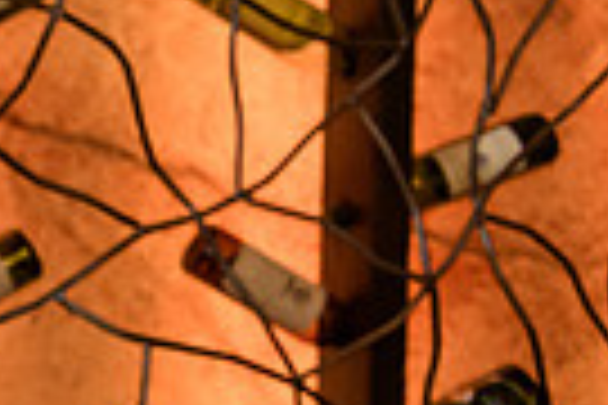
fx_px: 2314
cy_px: 335
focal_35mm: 137
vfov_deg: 10.0
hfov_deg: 13.0
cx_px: -603
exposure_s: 1/125
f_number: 3.2
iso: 1600
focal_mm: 32
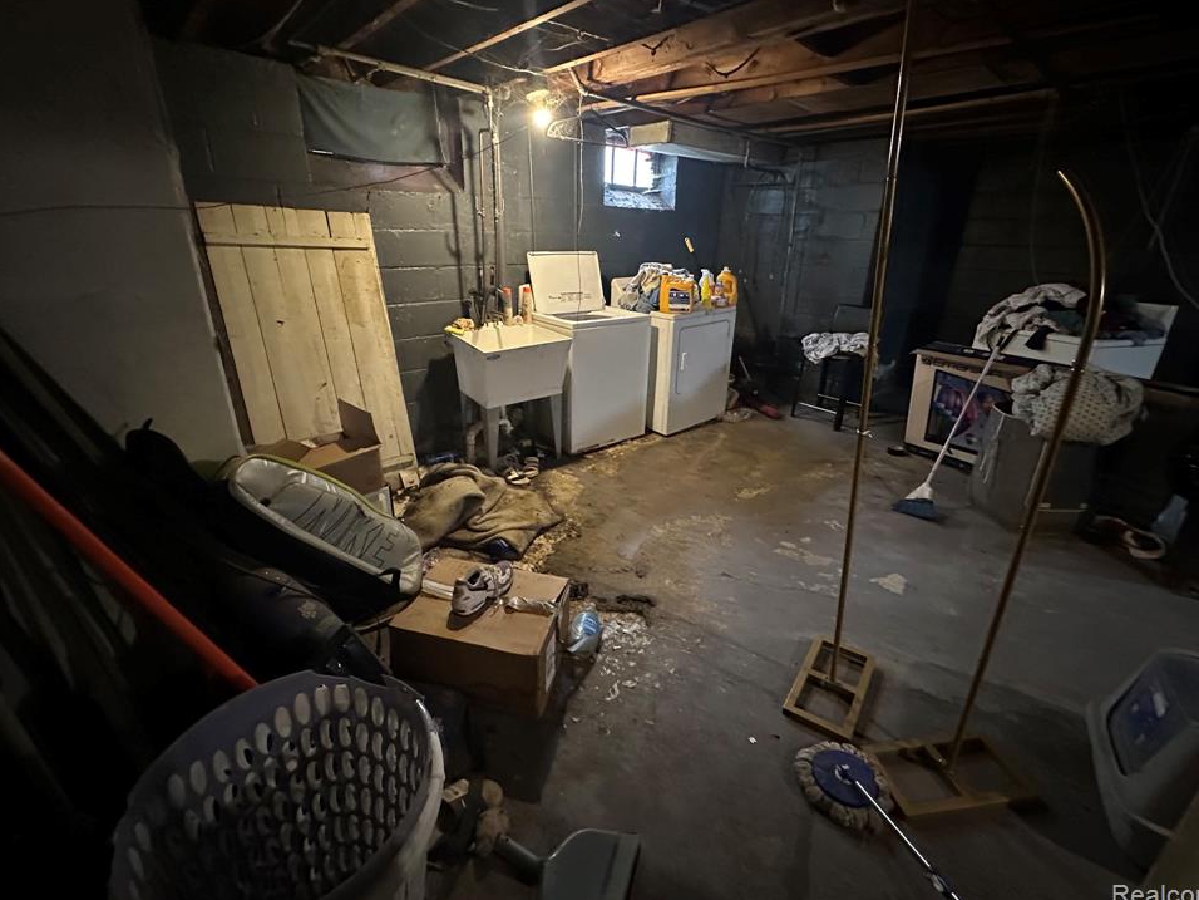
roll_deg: -1.4
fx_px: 520
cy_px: 433
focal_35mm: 15
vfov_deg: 81.7
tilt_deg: -21.2
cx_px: 597
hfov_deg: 98.2
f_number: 2.2
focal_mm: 2.22
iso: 1250
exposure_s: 1/30
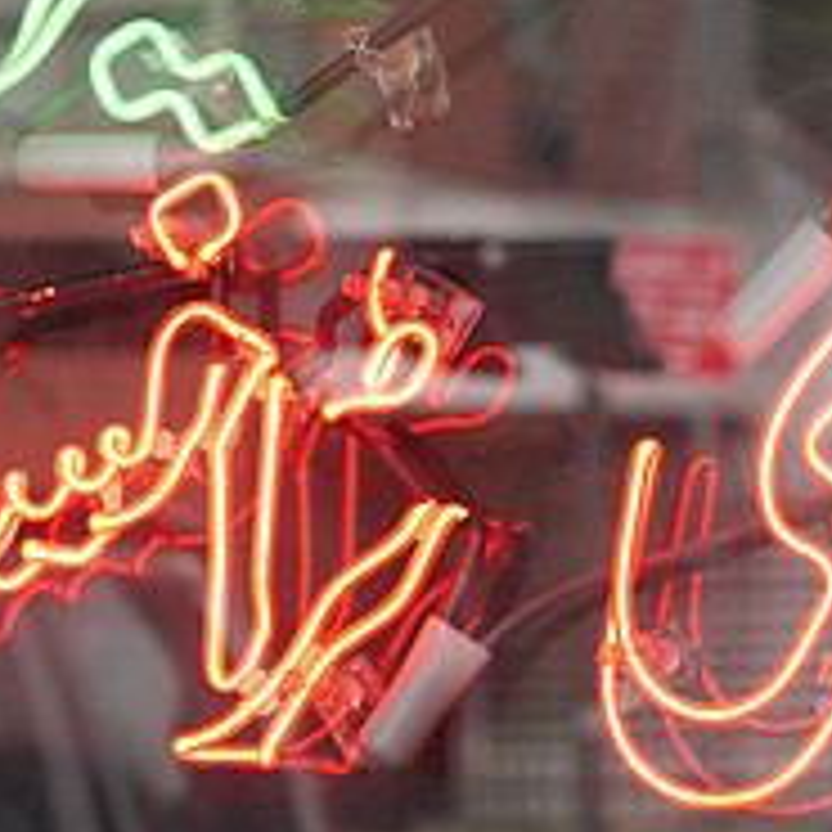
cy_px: 313
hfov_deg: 7.0
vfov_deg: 7.0
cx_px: 783
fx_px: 6771
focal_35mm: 249
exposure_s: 1/125
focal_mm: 45
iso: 100
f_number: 4
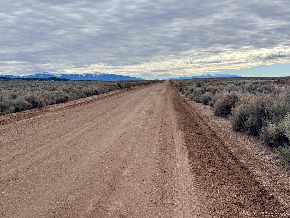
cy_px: 109
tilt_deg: -4.5
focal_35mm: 48
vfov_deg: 30.3
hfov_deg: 39.7
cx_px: 145
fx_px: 402
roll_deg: +1.3
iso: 64
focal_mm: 6.76
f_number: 1.78
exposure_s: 1/5376
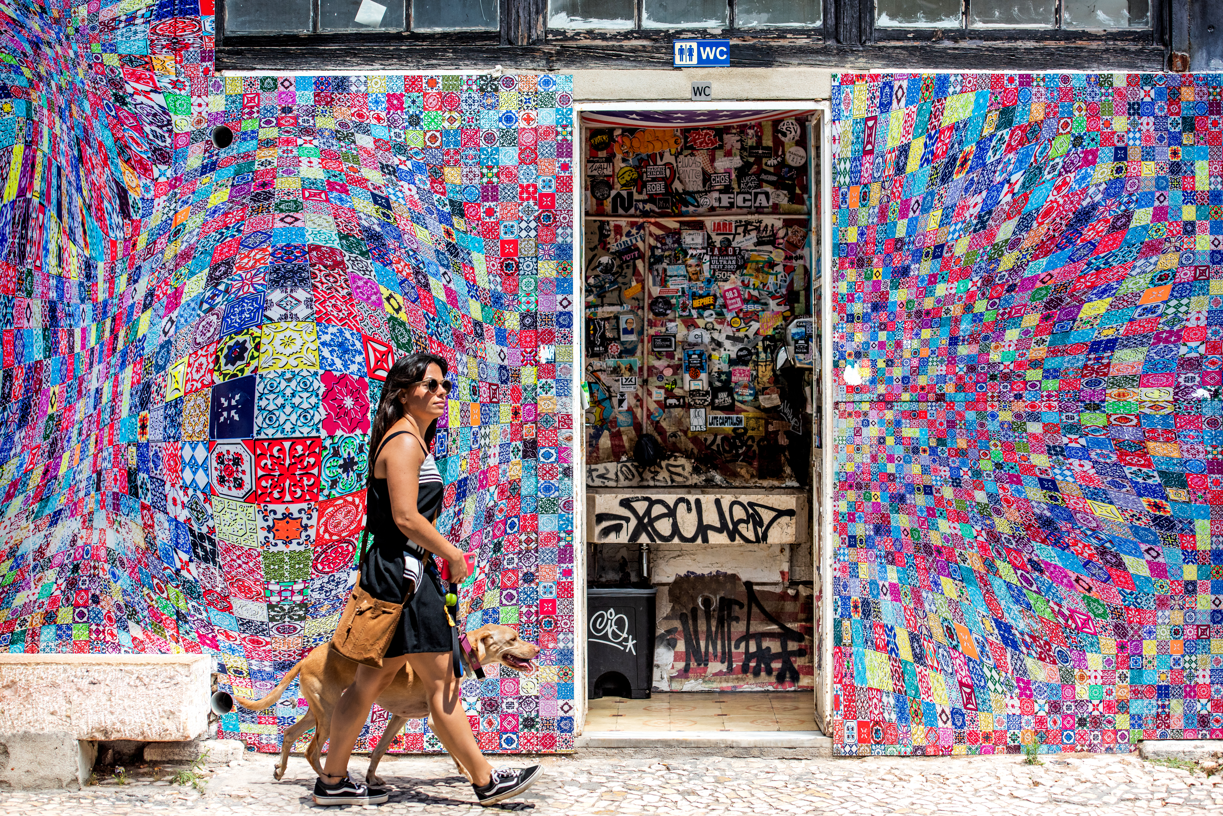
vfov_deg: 19.5
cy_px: 408
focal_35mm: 70
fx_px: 2379
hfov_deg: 28.8
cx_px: 612
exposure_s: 1/1600
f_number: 3.5
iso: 320
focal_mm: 70
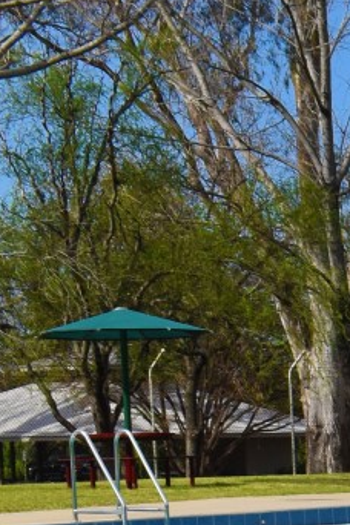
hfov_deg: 7.9
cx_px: 1044
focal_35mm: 149
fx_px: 2178
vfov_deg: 13.2
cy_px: 703
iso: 200
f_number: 11
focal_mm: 21
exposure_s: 1/500
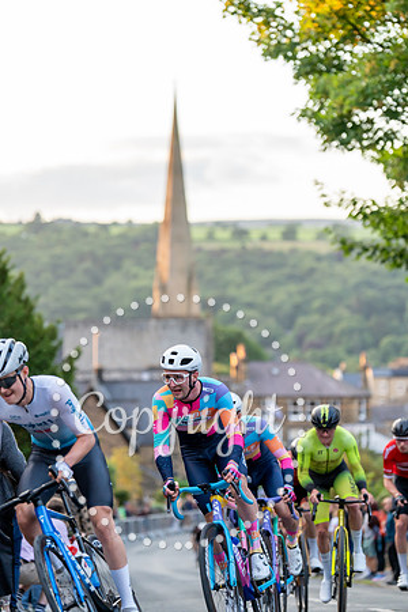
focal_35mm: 118
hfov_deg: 11.6
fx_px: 2006
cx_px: 204
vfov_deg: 17.3
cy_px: 306
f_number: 2.8
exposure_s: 1/1000
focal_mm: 118
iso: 2000
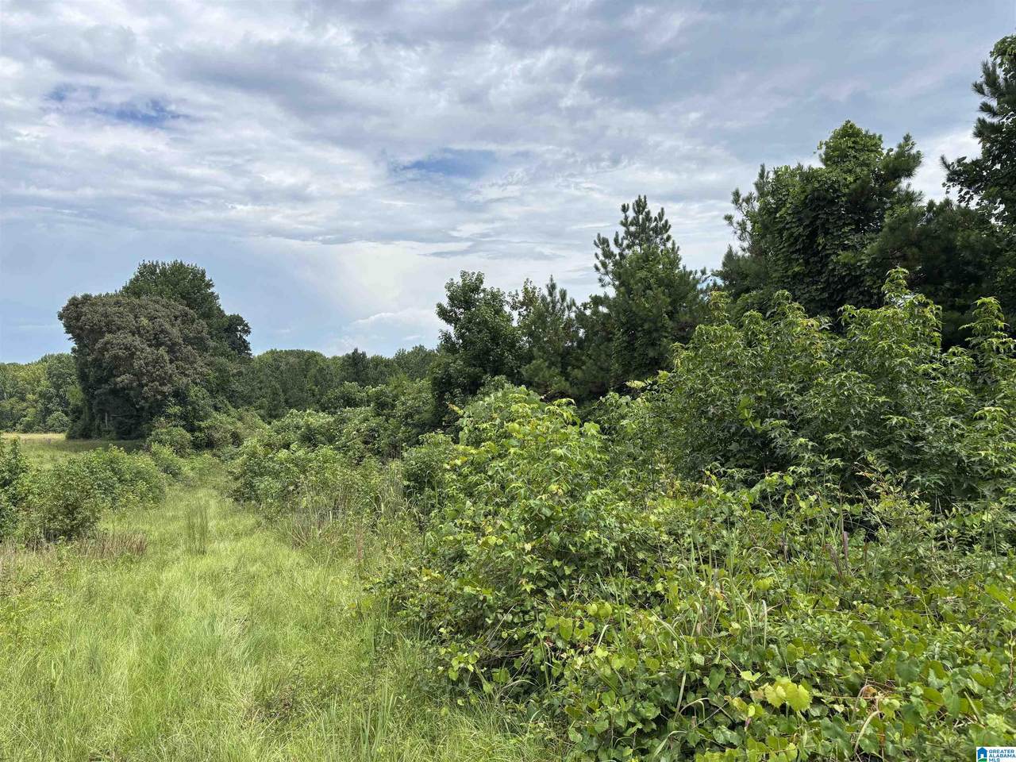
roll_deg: +3.1
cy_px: 381
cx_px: 508
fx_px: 763
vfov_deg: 53.1
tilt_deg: -0.2
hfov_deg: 67.3
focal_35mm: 26
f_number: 1.6
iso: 50
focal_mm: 5.96
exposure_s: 1/3650
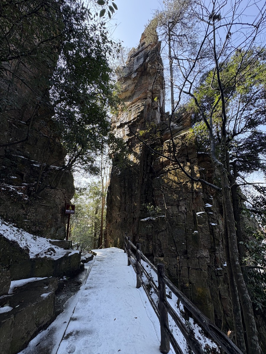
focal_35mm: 14
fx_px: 143
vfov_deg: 102.1
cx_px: 133
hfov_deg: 85.7
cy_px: 177
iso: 40
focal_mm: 2.22
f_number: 2.2
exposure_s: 1/205
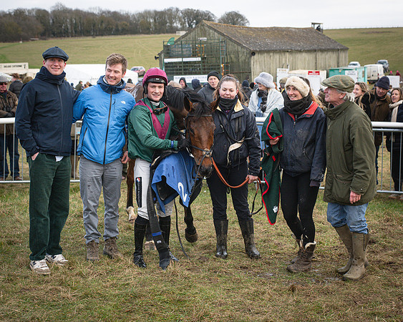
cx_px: 210
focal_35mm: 63
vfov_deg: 24.2
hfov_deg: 30.0
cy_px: 160
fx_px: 752
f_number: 5.6
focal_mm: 50
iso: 500
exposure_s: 1/950
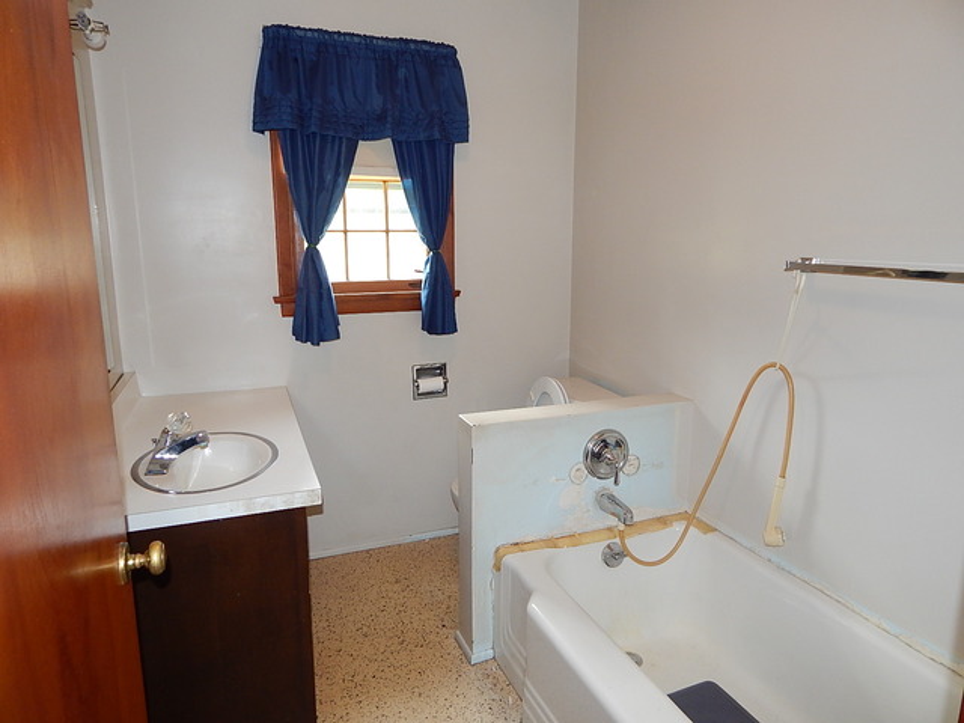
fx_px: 613
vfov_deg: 61.1
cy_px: 362
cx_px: 482
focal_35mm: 22
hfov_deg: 76.4
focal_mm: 4
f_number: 3
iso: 200
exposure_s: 1/30
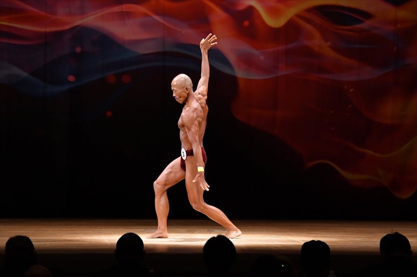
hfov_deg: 10.2
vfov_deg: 6.8
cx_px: 208
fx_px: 2339
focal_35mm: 202
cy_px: 138
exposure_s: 1/400
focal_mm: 135
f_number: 5.6
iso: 4000
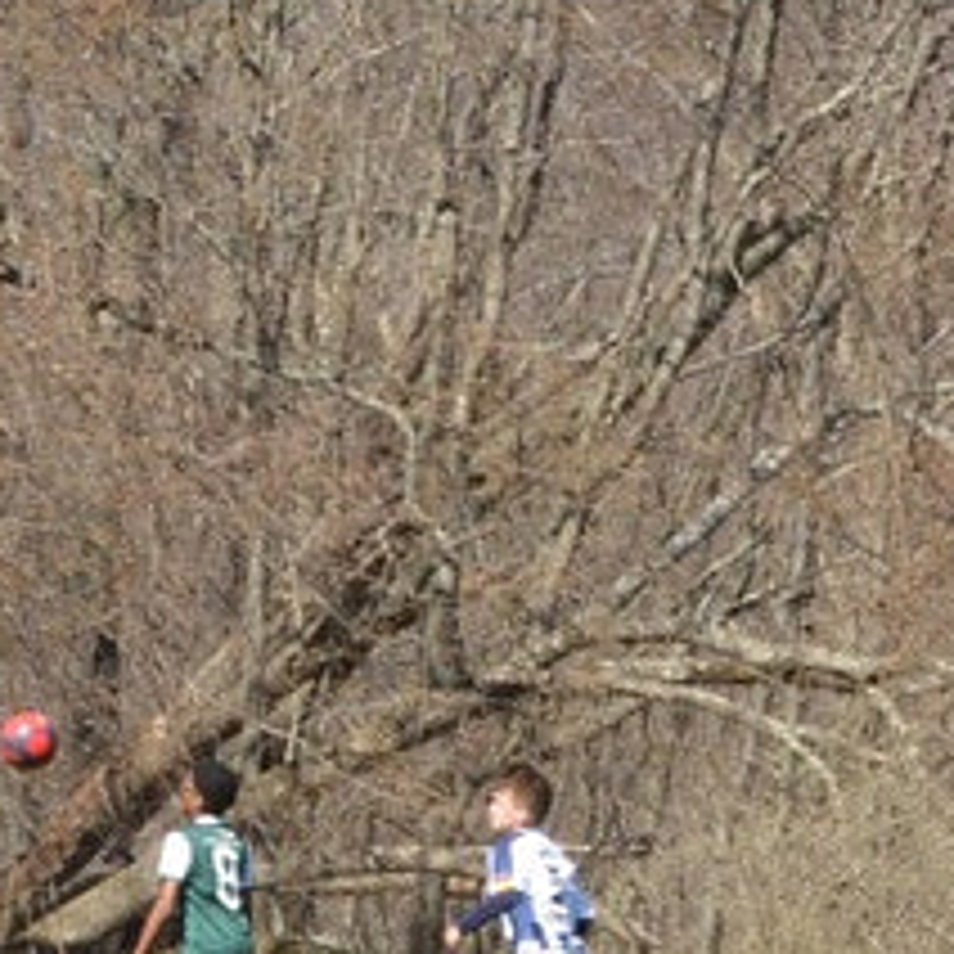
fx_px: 14998
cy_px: 1141
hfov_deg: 3.6
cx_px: 302
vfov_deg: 3.6
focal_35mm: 481
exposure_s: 1/160
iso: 1000
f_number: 22
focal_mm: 75
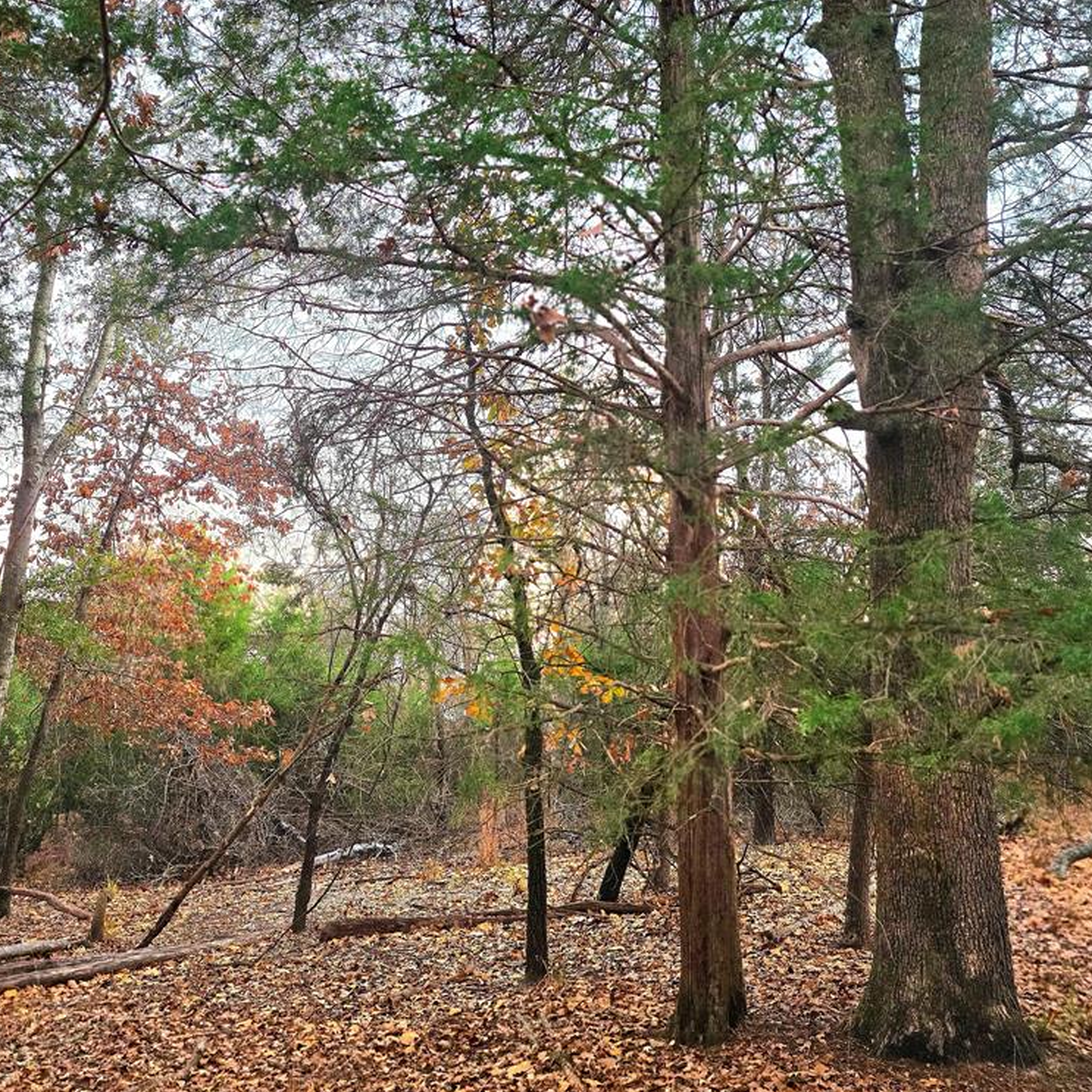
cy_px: 538
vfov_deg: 57.3
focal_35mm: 28
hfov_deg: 57.1
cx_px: 464
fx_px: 999
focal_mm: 6.3
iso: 500
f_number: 1.7
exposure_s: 1/120
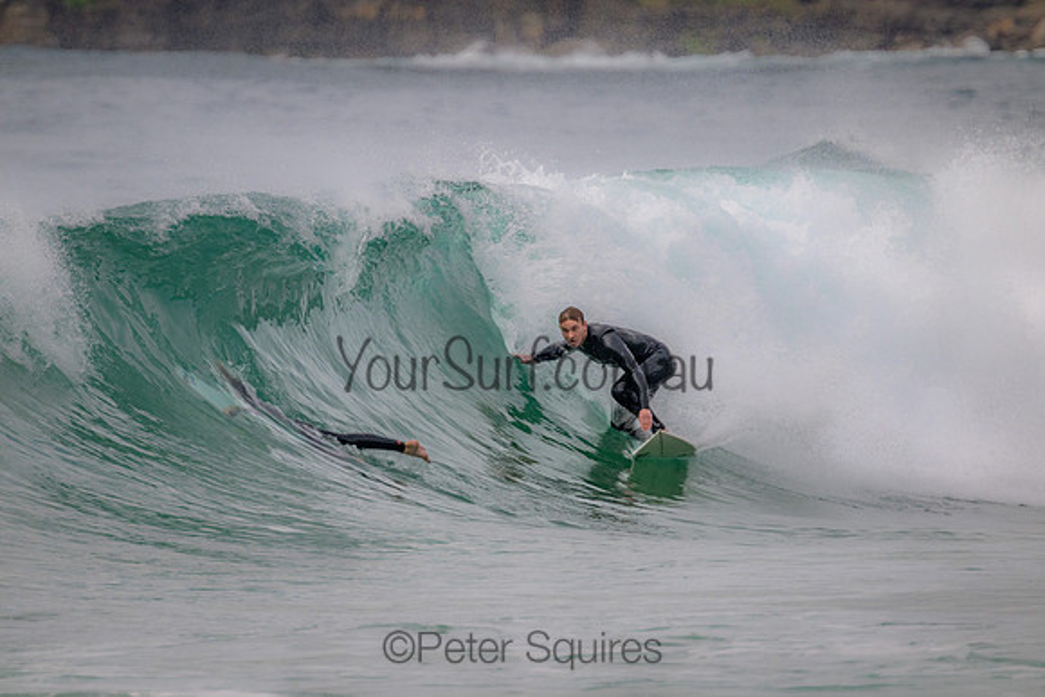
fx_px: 23227
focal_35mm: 800
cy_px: 348
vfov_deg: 1.7
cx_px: 522
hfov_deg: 2.6
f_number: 11
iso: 1400
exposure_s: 1/2000
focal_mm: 800
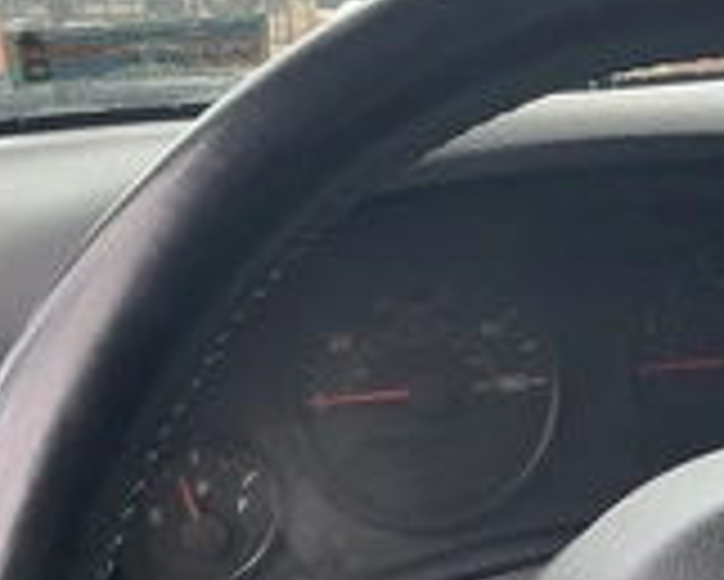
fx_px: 1458
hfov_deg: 27.3
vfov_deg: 22.3
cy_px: 432
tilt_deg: -10.3
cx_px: 589
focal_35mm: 68
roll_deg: -0.1
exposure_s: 1/122
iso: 20
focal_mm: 3
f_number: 1.8
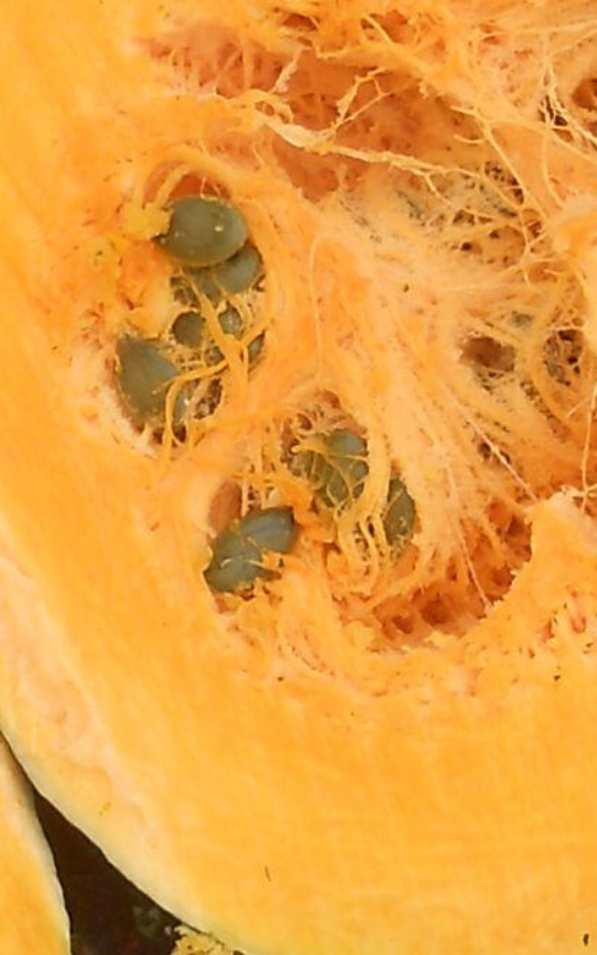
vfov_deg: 12.4
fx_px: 4372
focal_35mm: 168
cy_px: 633
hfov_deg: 7.8
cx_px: -66
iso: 80
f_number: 3.1
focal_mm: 6.72
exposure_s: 1/100
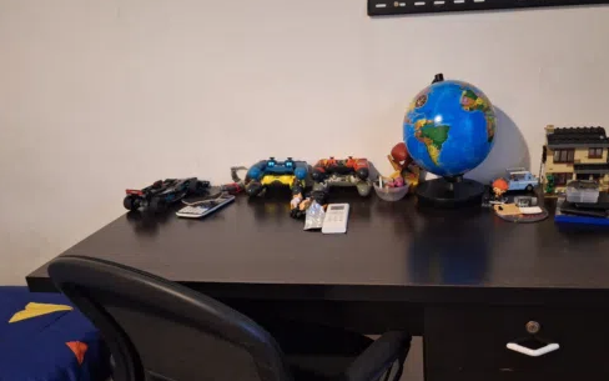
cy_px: 232
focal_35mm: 32
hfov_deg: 58.8
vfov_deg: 39.2
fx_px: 531
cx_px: 384
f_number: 1.8
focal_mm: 5.54
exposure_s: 1/20
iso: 500
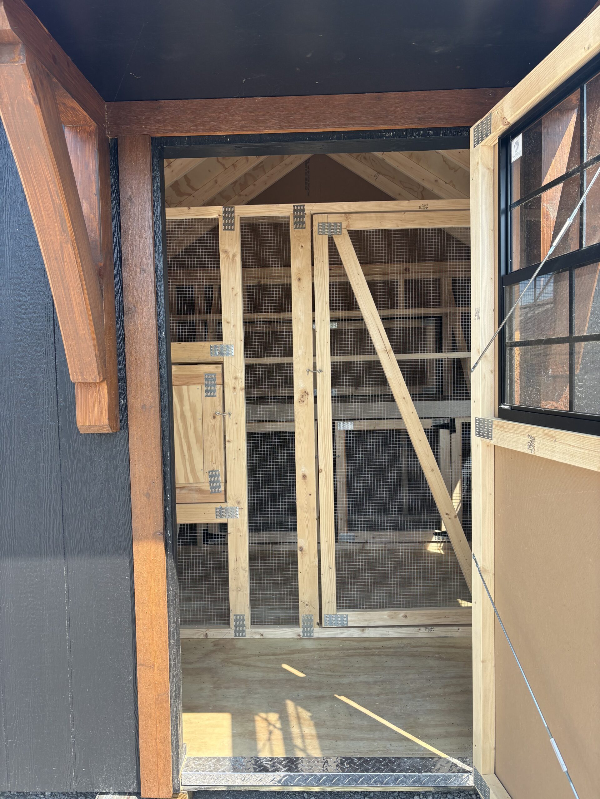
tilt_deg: +0.5
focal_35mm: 26
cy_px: 400
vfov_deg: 67.3
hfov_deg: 53.1
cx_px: 300
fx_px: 601
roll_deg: -0.2
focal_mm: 5.96
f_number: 1.6
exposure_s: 1/548
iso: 50
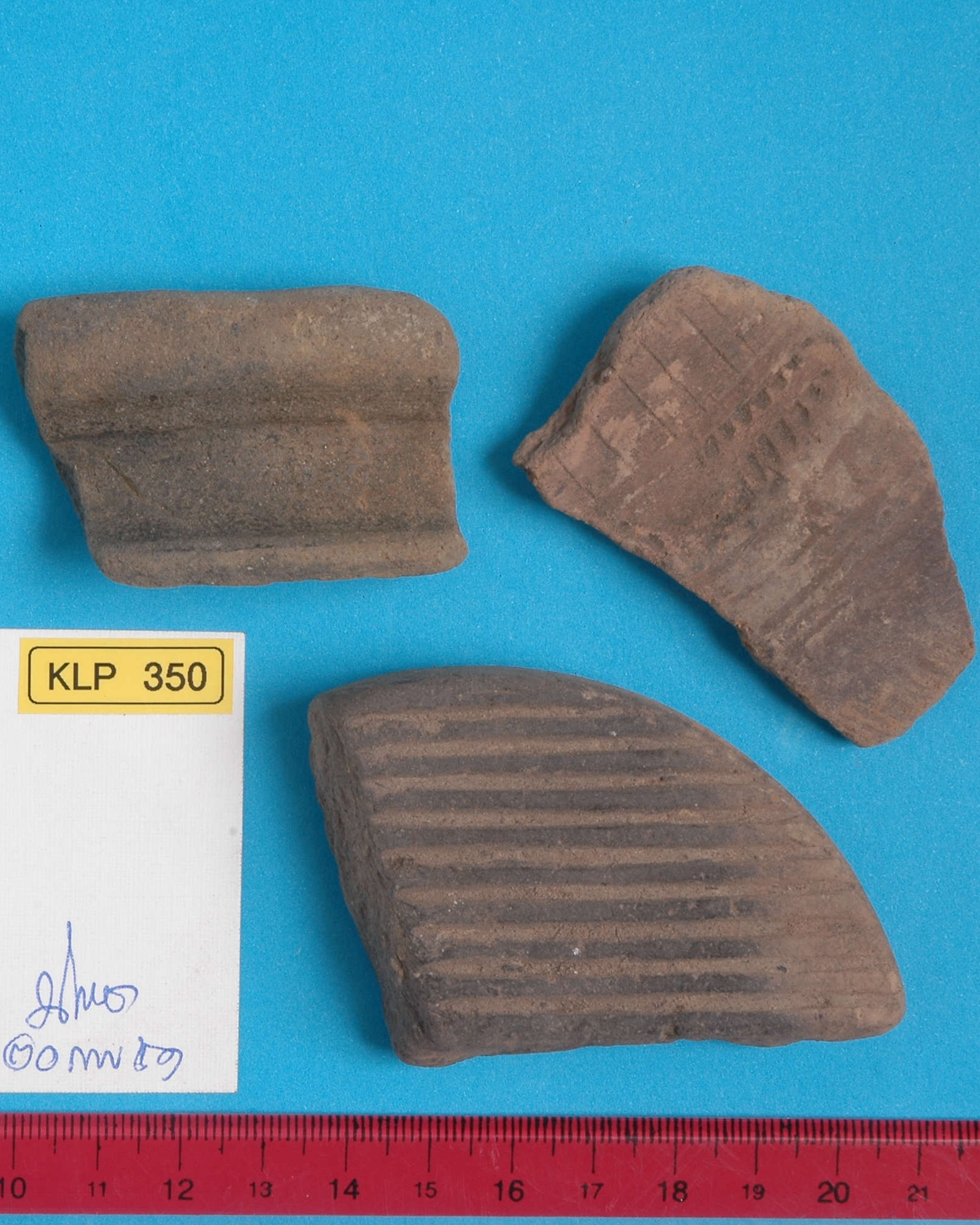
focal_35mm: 117
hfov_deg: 13.2
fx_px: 4232
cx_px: 323
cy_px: 611
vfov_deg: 16.5
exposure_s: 1/6
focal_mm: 55
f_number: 22
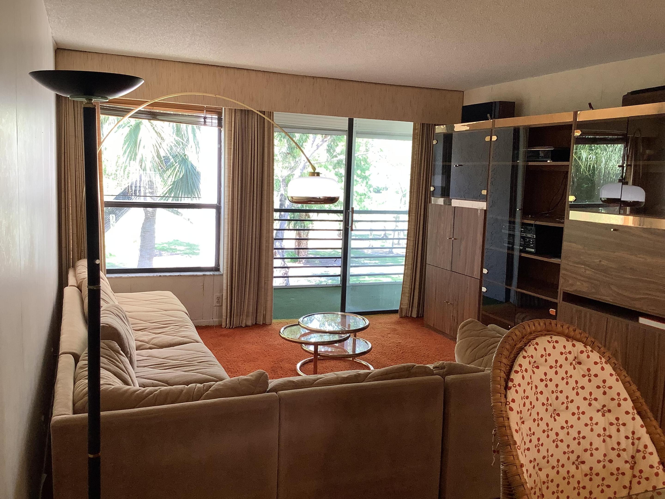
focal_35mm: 31
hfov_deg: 58.4
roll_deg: -1.0
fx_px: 596
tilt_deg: -6.2
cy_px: 250
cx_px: 332
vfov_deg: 45.4
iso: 50
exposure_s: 1/60
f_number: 2.4
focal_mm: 3.3
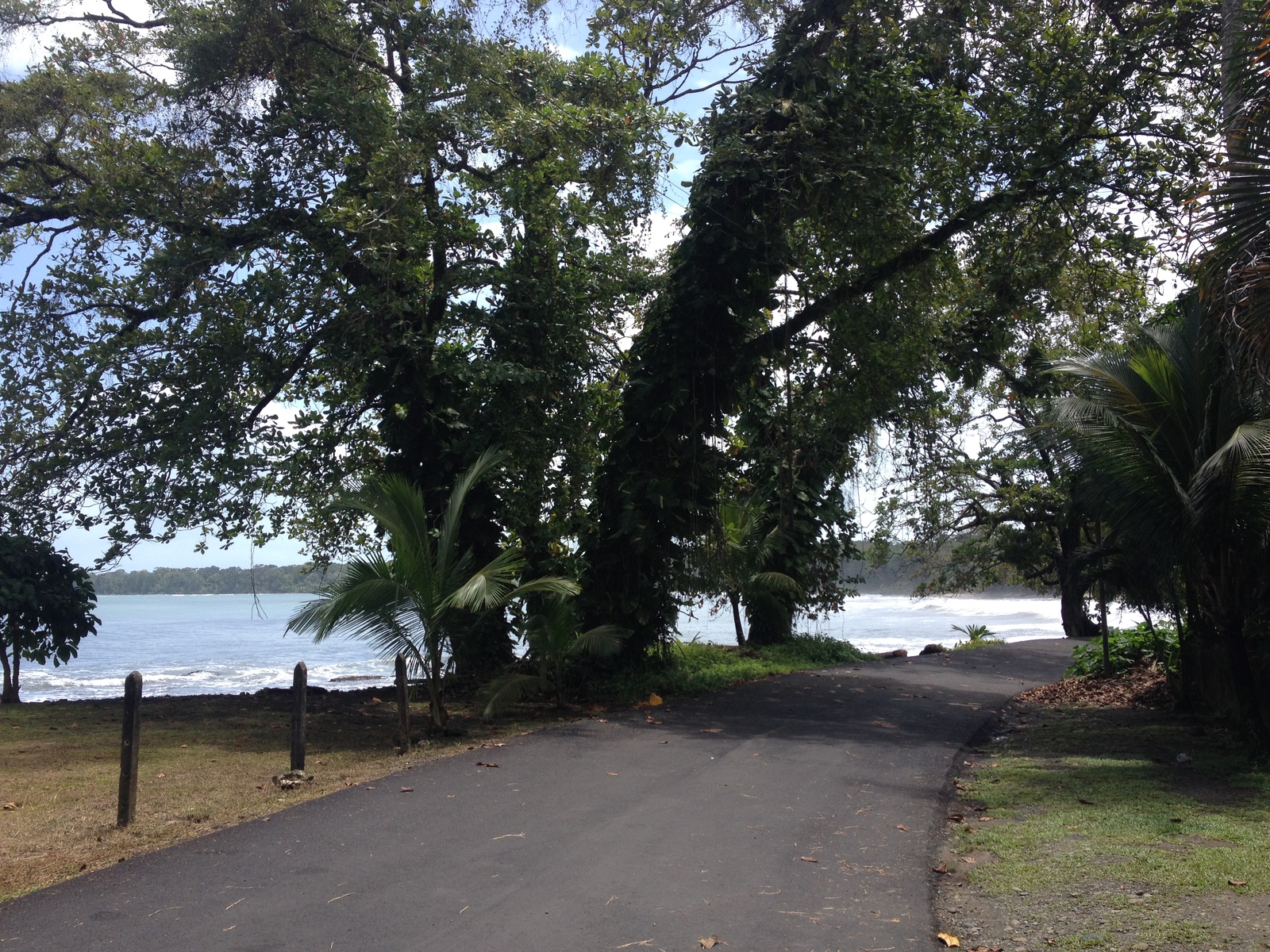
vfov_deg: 40.7
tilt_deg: +1.8
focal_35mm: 35
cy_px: 476
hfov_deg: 52.6
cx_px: 635
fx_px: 1284
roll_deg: +1.6
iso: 50
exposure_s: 1/1151
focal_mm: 4.28
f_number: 2.4
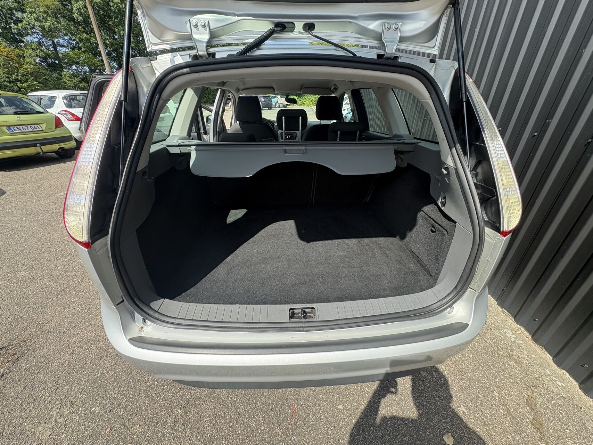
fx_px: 240
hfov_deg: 102.1
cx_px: 296
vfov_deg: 85.7
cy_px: 222
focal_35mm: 14
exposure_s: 1/423
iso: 64
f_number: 2.2
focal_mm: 2.22
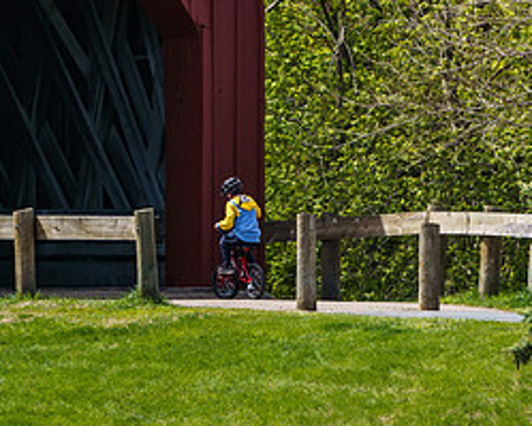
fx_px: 9018
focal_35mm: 573
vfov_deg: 2.7
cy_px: 57
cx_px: 103
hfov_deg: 3.4
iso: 400
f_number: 5
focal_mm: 200
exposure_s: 1/2500
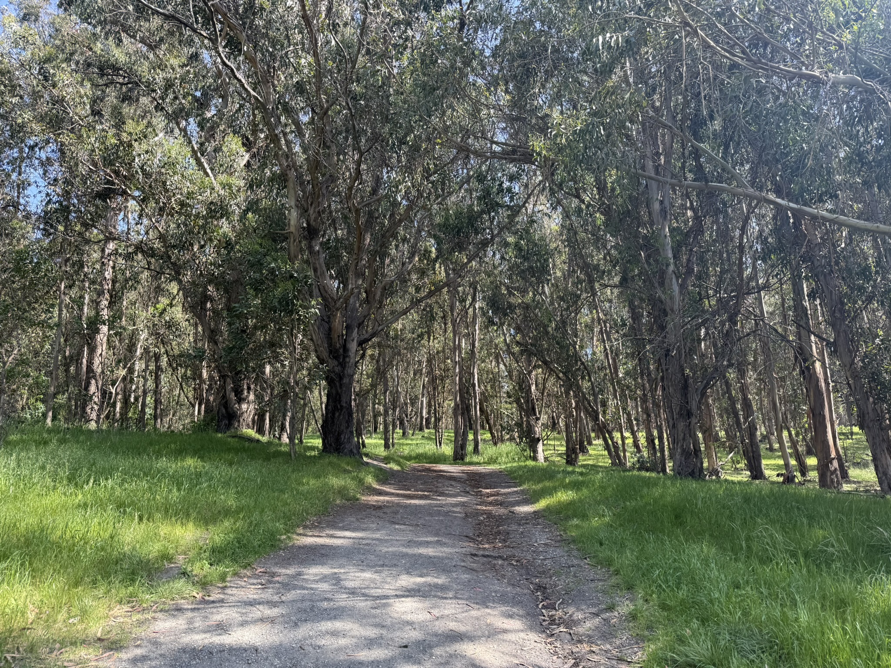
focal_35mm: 24
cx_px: 446
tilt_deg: +16.4
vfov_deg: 56.8
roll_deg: -1.3
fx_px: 618
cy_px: 334
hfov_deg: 71.6
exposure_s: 1/435
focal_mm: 6.76
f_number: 1.78
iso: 80
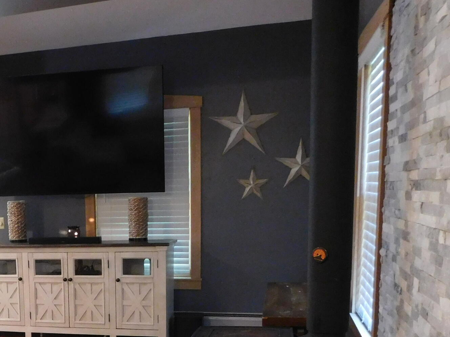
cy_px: 323
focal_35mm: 52
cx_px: 31
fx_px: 676
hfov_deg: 34.4
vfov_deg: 26.7
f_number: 3
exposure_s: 1/13
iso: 400
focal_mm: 4
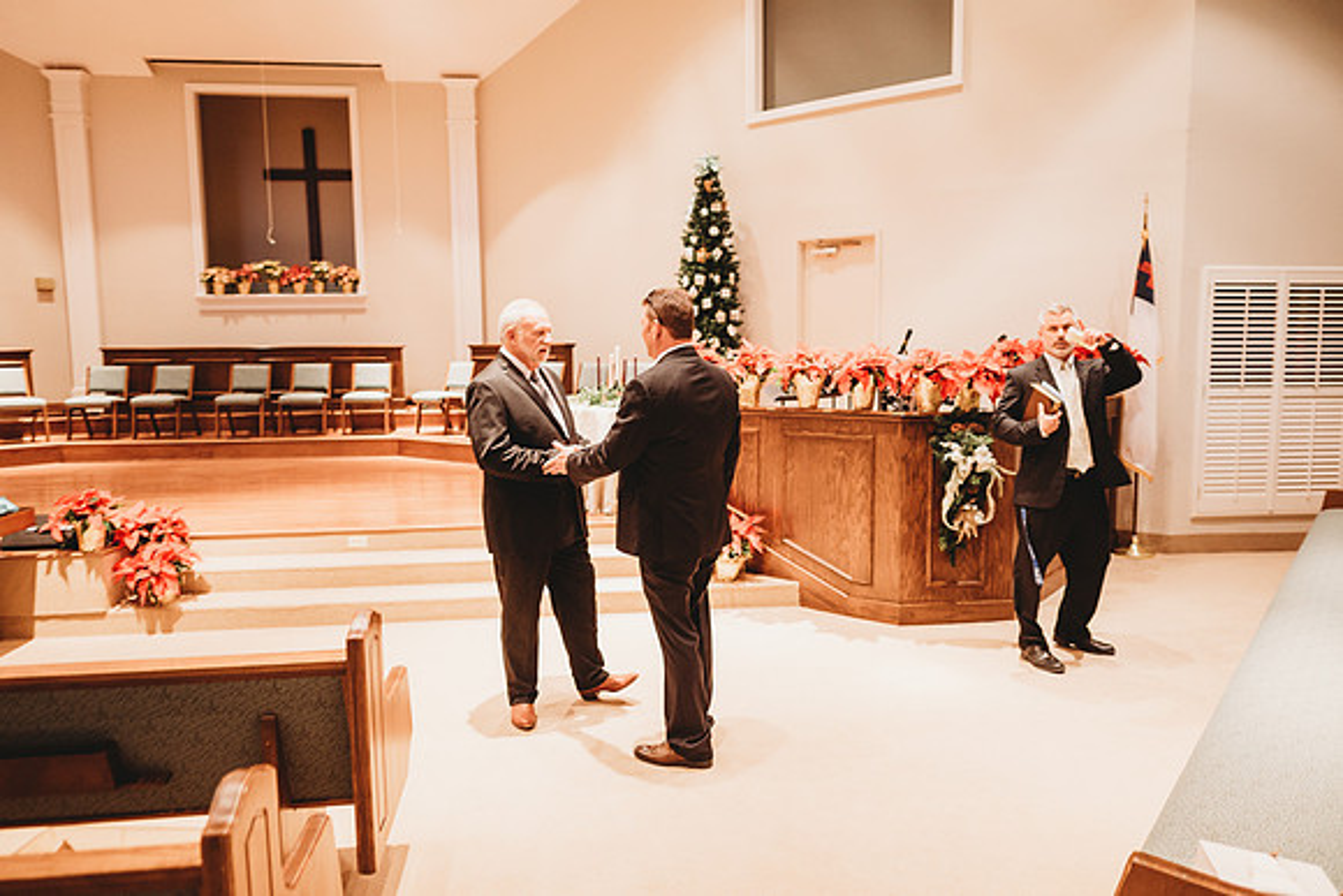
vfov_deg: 53.2
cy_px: 448
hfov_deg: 73.7
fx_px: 896
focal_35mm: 24
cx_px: 672
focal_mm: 24
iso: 800
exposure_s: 1/125
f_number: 2.2
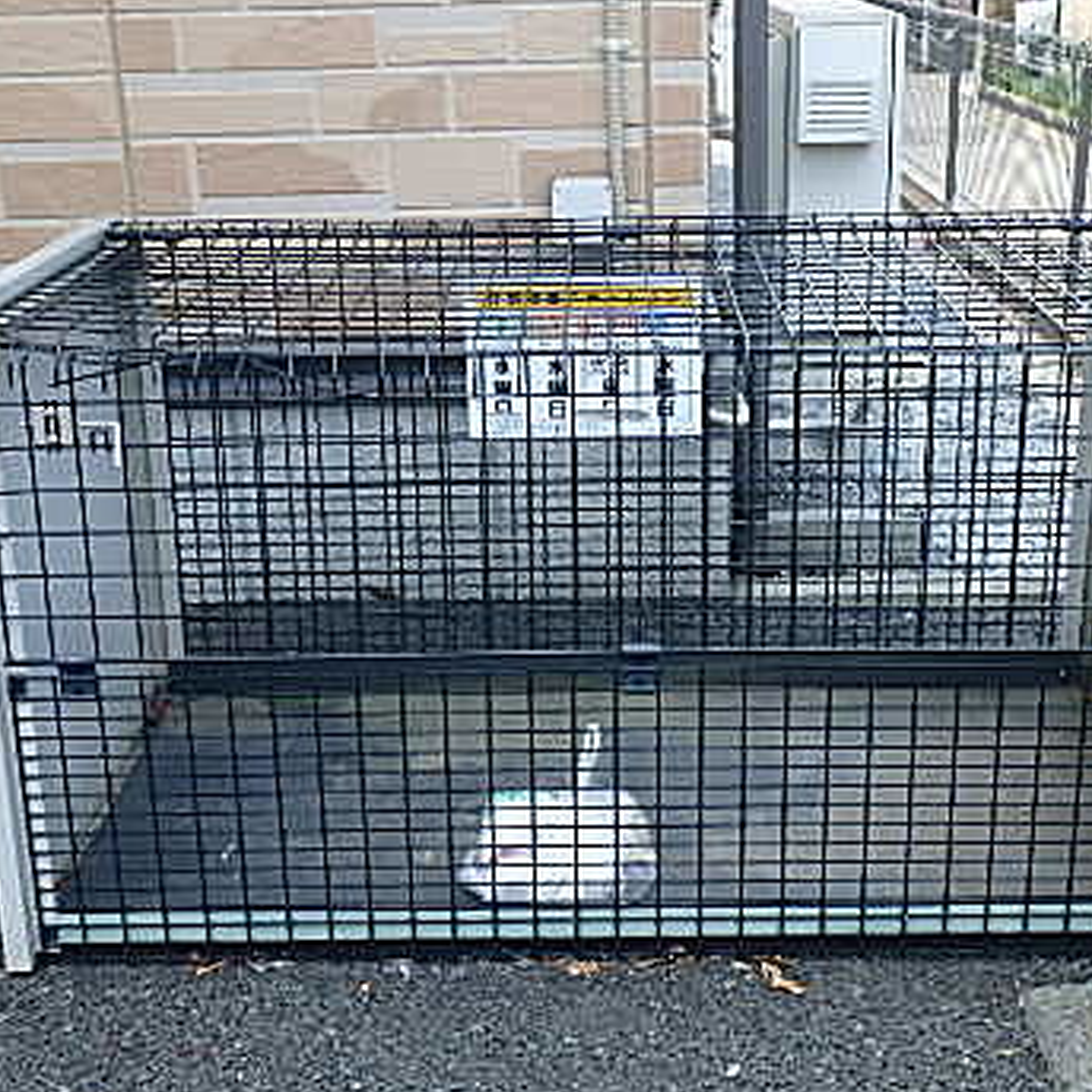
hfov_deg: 33.3
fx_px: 1820
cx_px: 629
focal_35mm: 51
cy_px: 676
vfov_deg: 33.2
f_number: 4.7
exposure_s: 1/125
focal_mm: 5.6
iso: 125
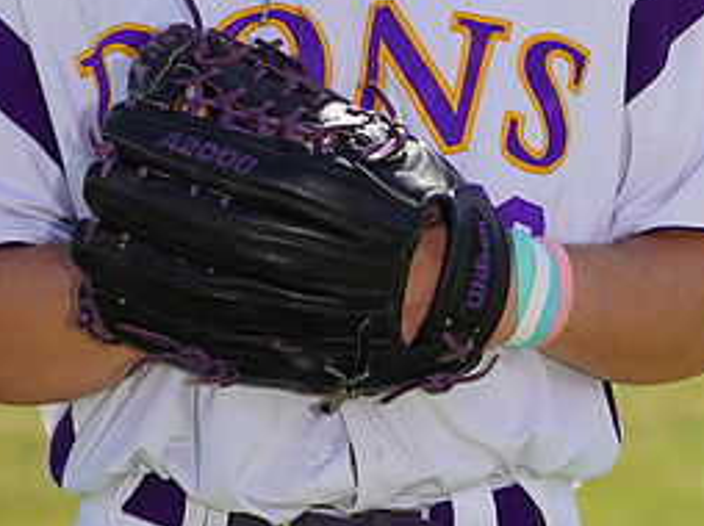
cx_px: 349
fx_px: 11297
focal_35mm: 556
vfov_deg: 2.7
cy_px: -127
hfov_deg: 3.6
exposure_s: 1/250
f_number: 9
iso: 100
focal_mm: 253
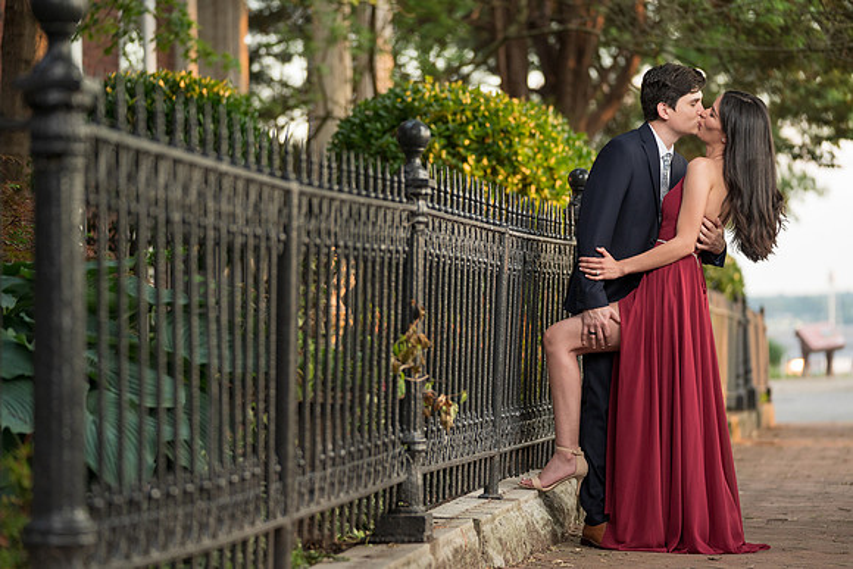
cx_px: 439
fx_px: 2935
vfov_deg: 11.1
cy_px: 293
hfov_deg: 16.5
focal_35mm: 124
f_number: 2.8
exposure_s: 1/200
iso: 1000
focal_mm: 116
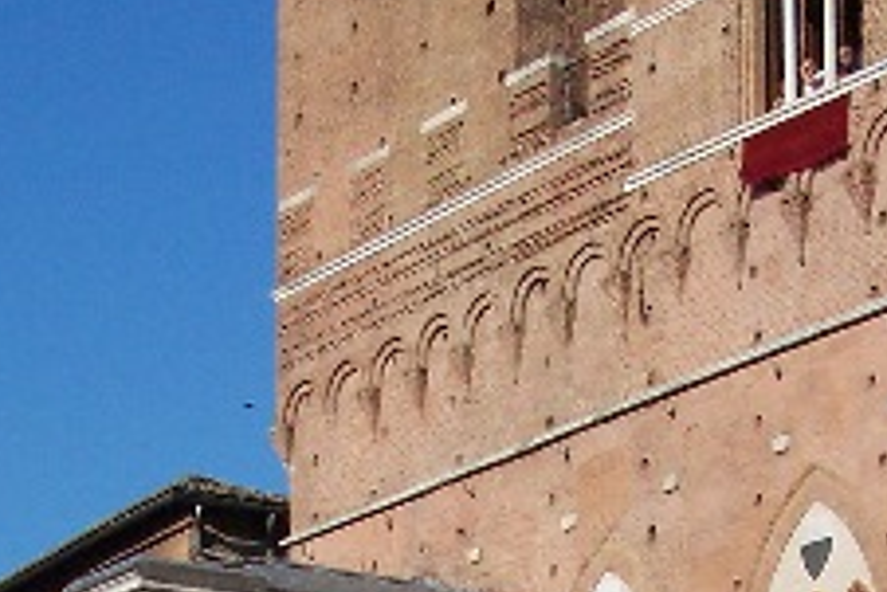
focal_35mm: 140
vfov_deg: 9.3
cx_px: 565
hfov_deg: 14.6
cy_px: 1121
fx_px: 3452
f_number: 4.8
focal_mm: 8
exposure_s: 1/1000
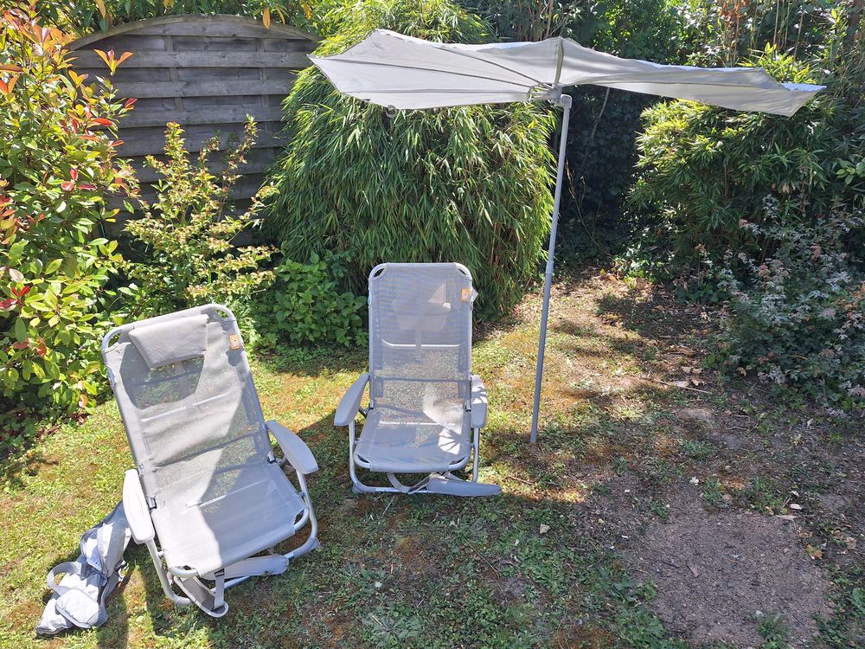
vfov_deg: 58.9
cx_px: 432
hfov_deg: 73.9
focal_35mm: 23
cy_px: 324
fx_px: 575
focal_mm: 5.54
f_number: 1.8
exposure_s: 1/1020
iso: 40
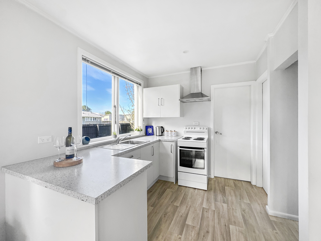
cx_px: 160
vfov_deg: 85.7
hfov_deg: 102.1
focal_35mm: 14
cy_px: 120
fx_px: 130
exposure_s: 1/297
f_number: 2.2
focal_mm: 2.22
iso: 40
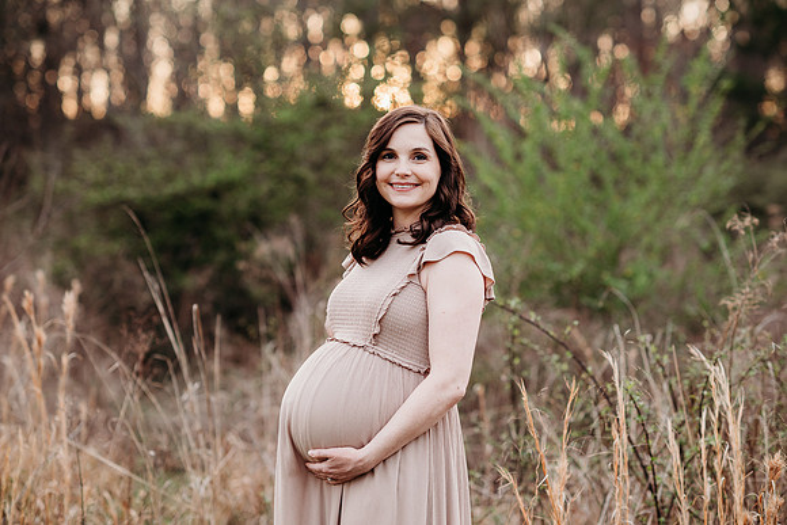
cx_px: 394
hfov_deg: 23.9
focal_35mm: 85
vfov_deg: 16.1
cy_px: 262
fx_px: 1859
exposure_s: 1/320
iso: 400
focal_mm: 85
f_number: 2.5
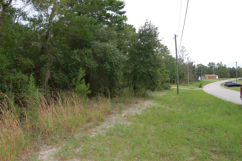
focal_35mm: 30
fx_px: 201
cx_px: 121
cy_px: 80
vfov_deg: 43.4
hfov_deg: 62.0
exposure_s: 1/500
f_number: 5.6
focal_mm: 20
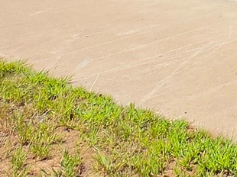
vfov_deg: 13.8
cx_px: 471
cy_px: -205
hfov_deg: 17.0
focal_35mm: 86
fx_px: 588
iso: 32
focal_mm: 2.2
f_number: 1.9
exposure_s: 1/1854
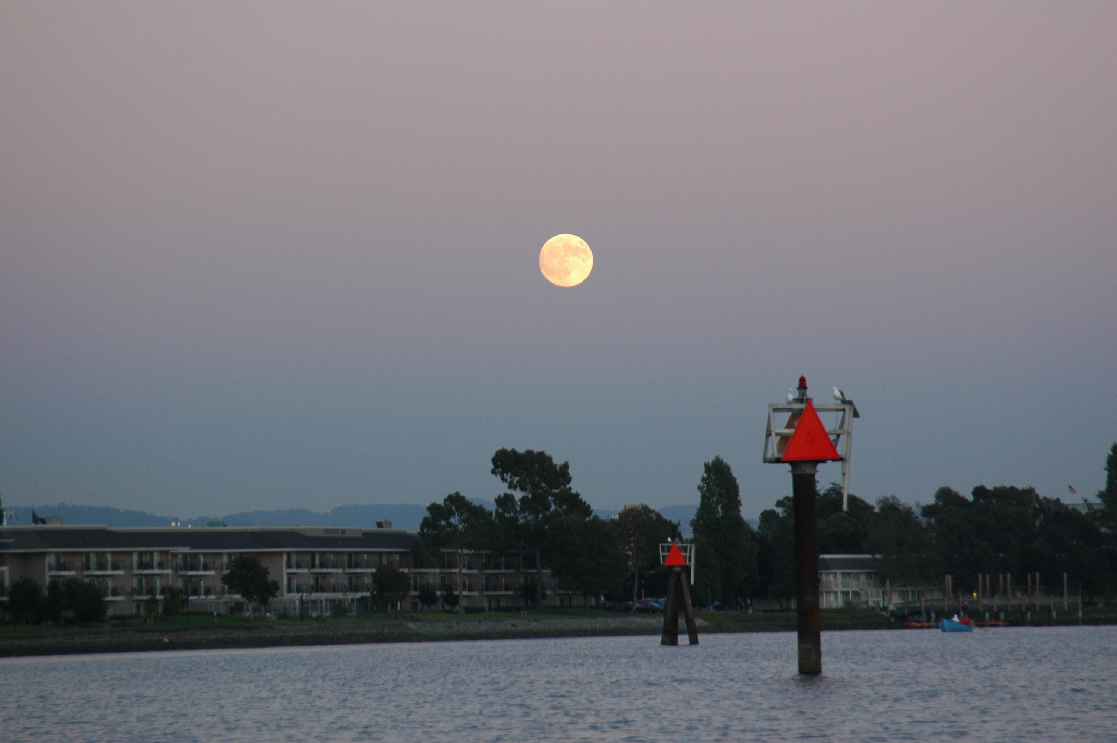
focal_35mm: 180
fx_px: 5580
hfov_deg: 11.4
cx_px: 558
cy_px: 372
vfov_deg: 7.6
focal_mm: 120
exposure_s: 1/30
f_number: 6.3
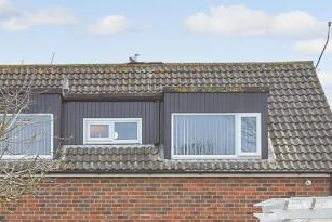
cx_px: 101
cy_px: 239
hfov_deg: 20.3
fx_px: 923
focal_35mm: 100
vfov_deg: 13.5
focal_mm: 20
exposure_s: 1/800
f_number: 7.1
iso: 500
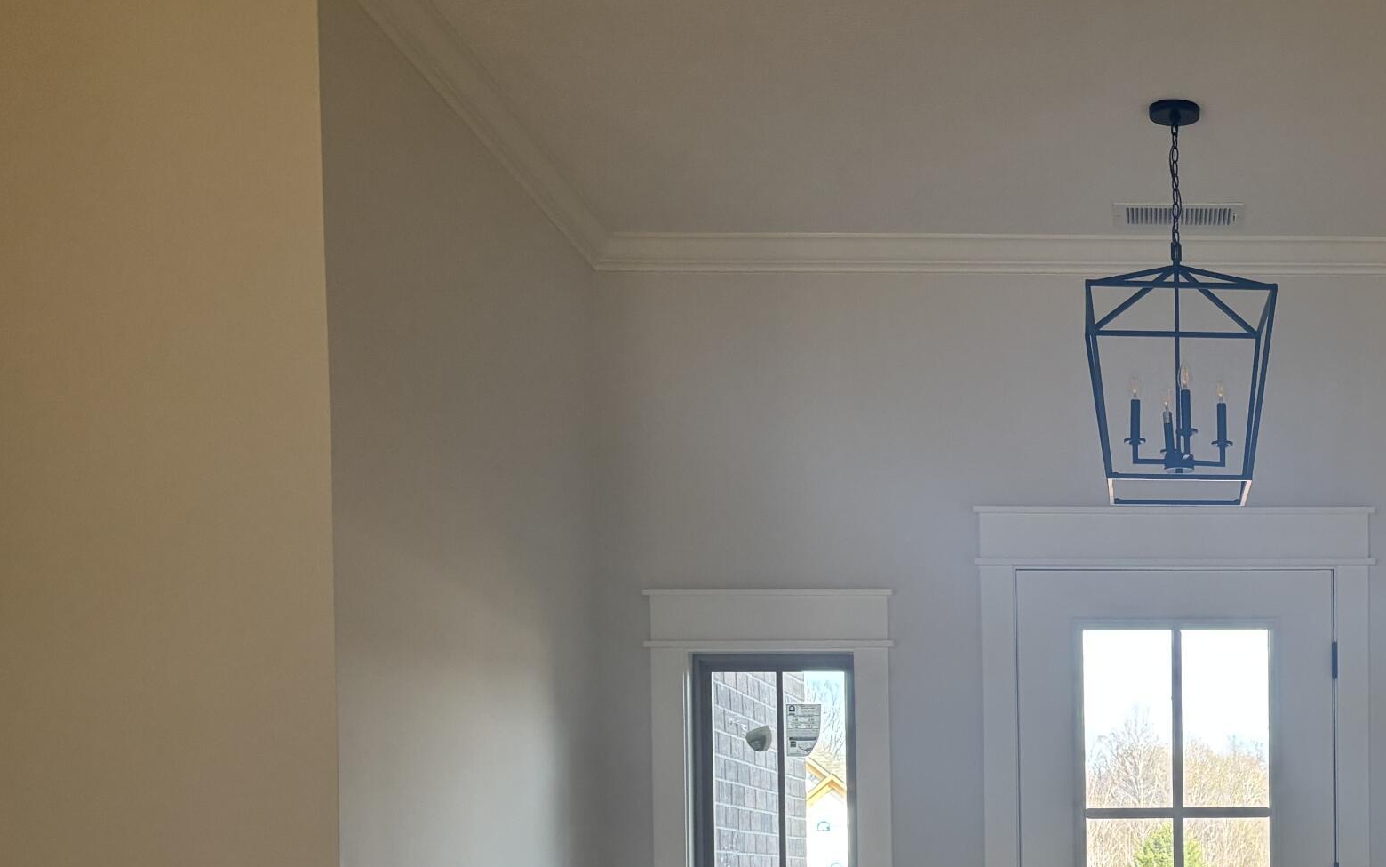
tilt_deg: -1.5
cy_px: 898
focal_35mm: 53
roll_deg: -0.1
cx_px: 1248
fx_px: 2002
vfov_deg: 23.3
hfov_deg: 35.9
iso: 80
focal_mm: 5.96
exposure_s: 1/120
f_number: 1.6
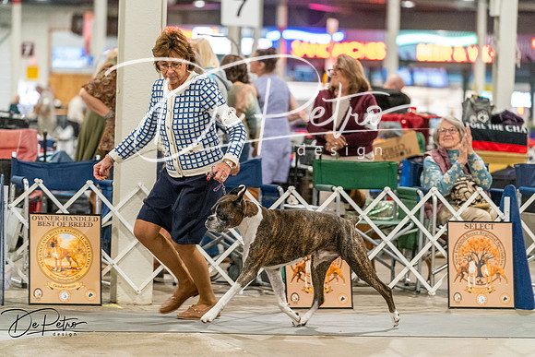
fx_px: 2230
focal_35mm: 150
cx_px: 268
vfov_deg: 9.2
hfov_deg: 13.7
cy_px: 178
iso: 6400
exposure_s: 1/250
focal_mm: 150
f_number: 3.5
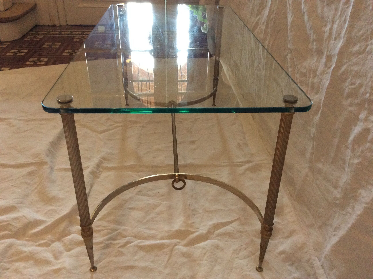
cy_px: 140
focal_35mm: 32
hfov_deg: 56.9
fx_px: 344
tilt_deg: -32.1
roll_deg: -0.4
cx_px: 186
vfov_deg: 44.1
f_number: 2.4
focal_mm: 3.3
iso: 250
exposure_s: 1/25
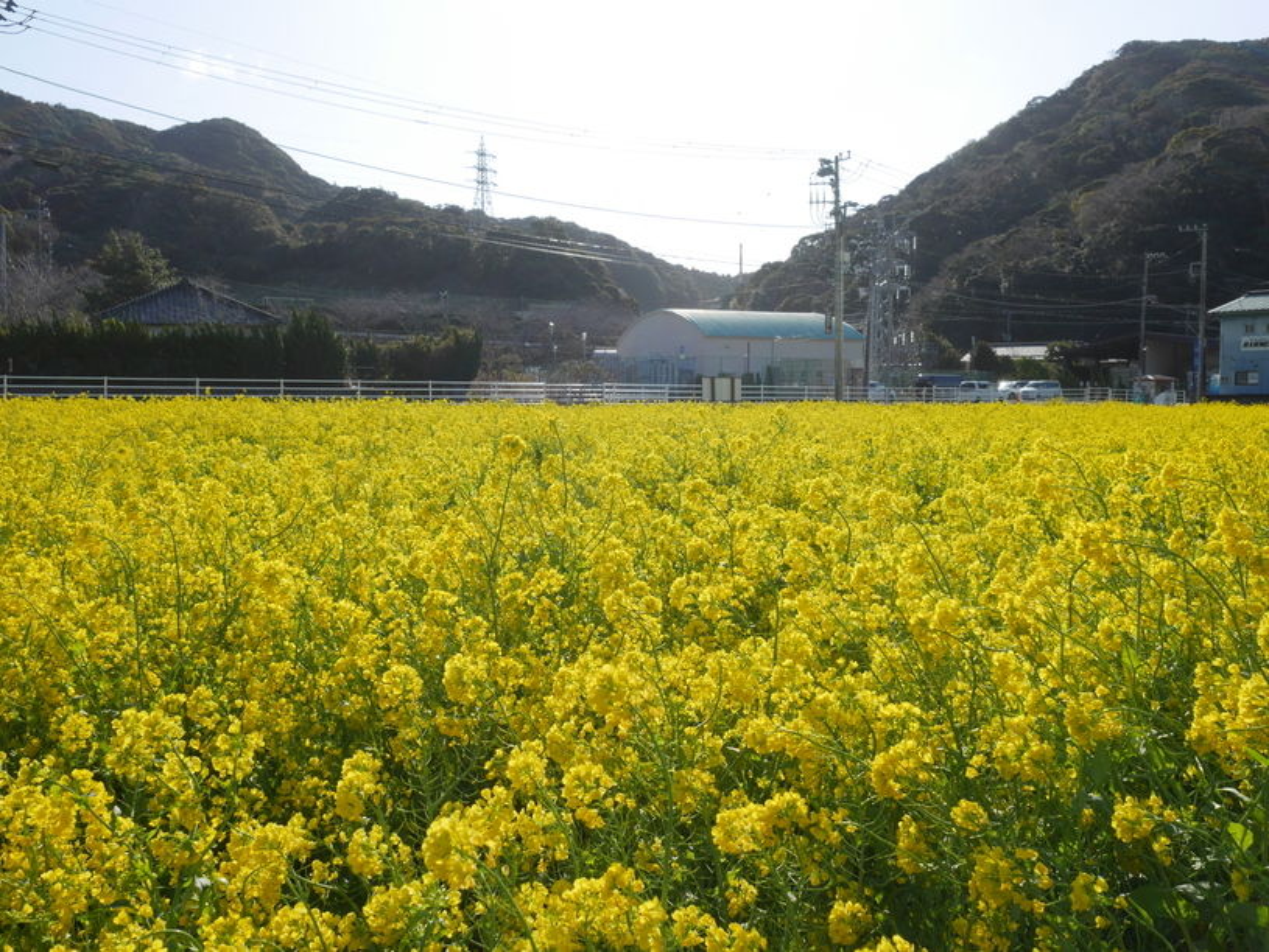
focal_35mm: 34
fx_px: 1247
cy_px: 476
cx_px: 634
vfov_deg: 41.8
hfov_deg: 53.9
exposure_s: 1/500
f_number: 8
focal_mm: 17
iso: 200
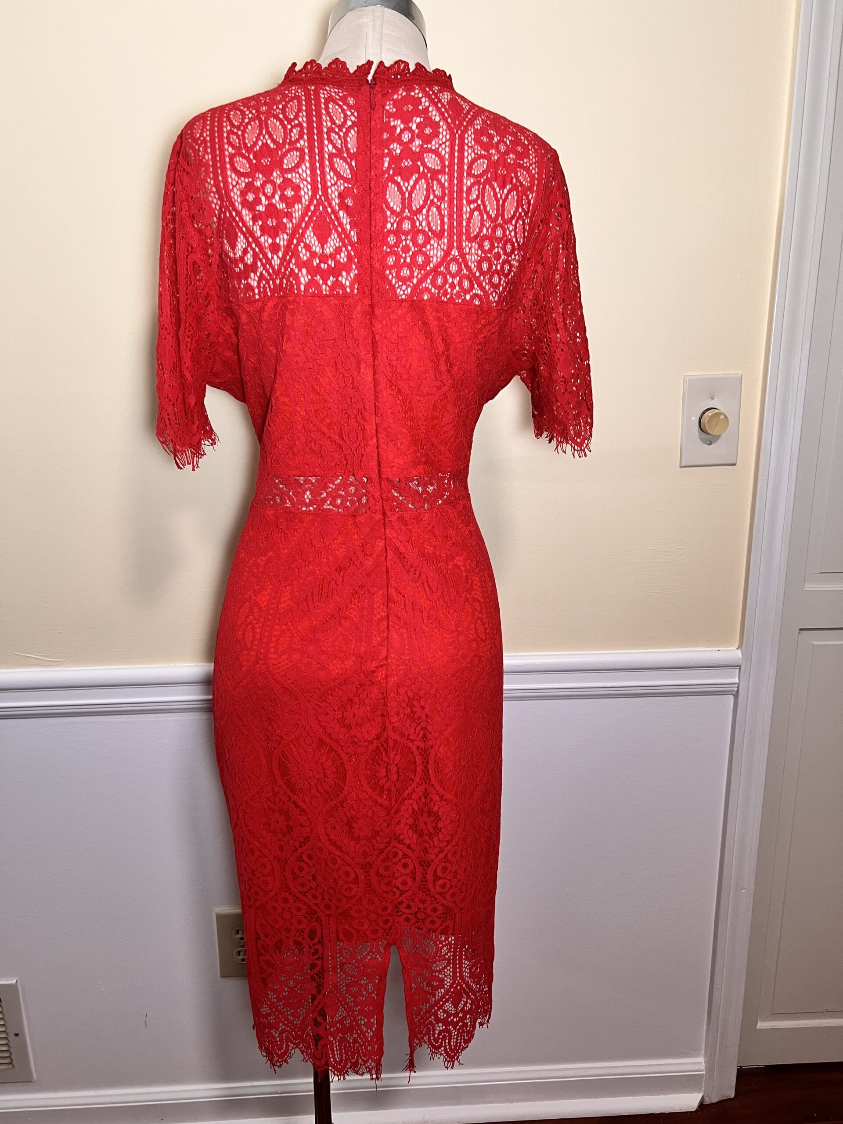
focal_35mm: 26
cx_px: 422
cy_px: 562
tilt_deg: -14.1
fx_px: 844
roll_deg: +1.2
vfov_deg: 67.3
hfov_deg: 53.1
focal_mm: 5.7
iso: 100
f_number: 1.5
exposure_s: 1/60
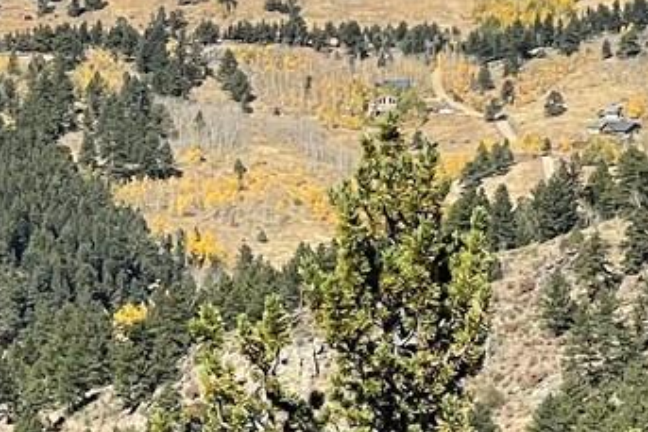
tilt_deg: -5.0
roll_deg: +0.1
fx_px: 4538
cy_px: 328
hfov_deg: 7.9
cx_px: -550
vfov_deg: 5.5
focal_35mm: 252
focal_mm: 6
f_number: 2
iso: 25
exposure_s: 1/1653
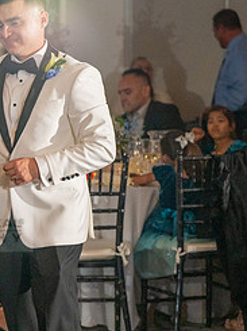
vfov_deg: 11.8
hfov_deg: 8.7
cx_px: -81
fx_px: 1593
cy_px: 220
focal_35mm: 167
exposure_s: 1/200
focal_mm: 70
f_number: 2.8
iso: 1600
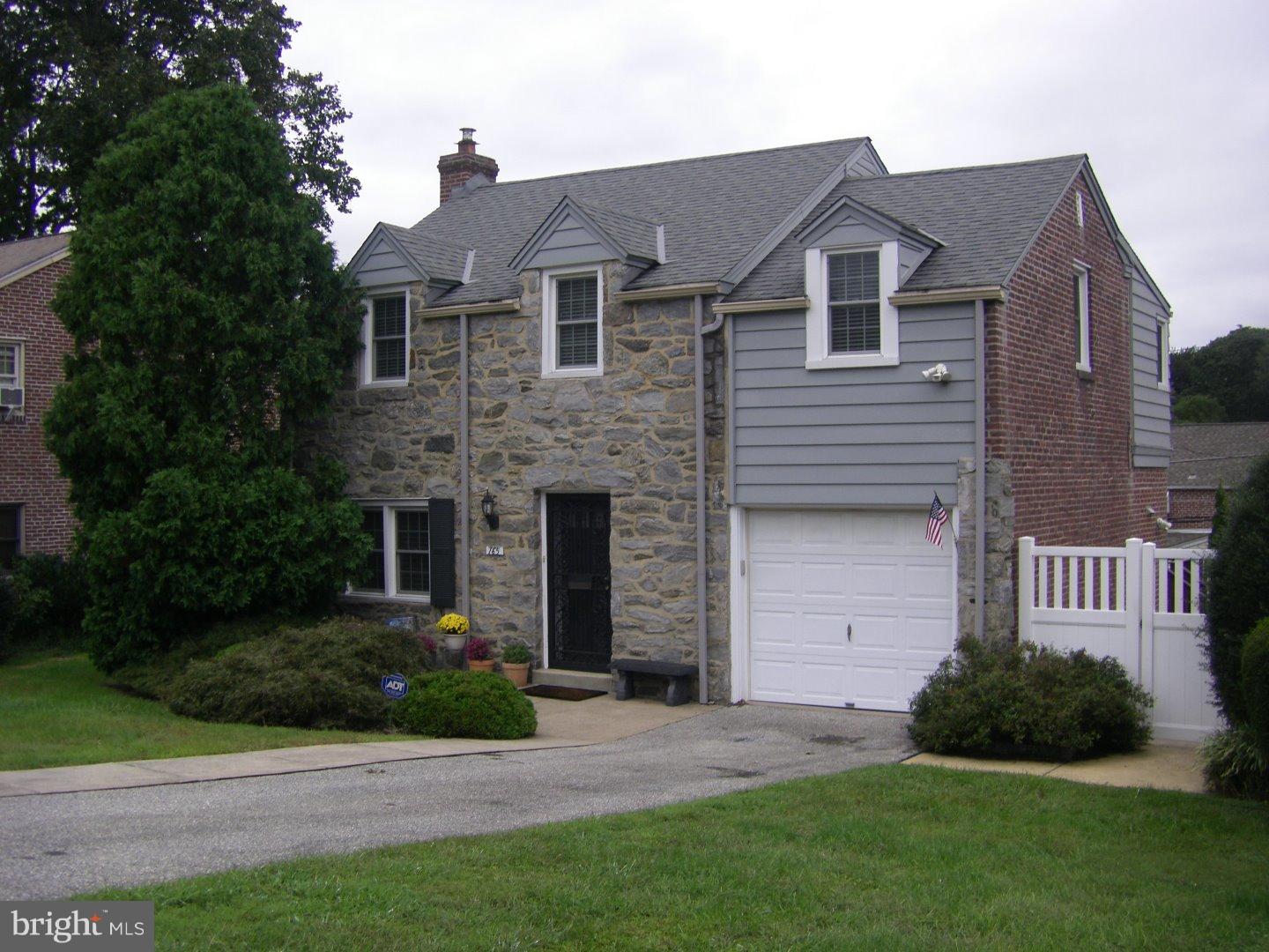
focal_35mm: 38
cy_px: 476
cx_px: 634
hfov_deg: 49.0
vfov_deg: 37.7
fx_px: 1393
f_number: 7
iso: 64
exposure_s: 1/100
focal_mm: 6.3
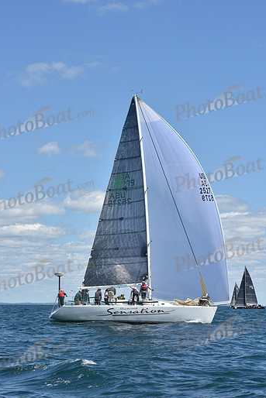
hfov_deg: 14.3
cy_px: 224
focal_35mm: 96
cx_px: 135
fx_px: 1063
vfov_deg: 21.2
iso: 250
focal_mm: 85
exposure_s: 1/800
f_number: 10
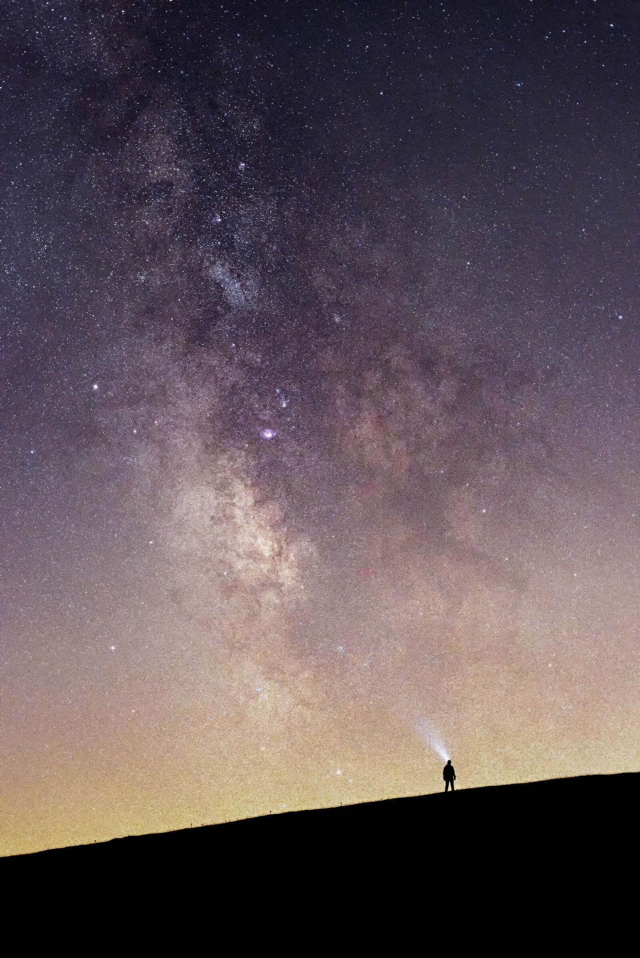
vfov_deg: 39.6
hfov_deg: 27.0
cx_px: 320
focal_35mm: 50
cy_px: 479
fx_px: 1332
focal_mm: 50
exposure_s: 5
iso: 3200
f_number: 2.8
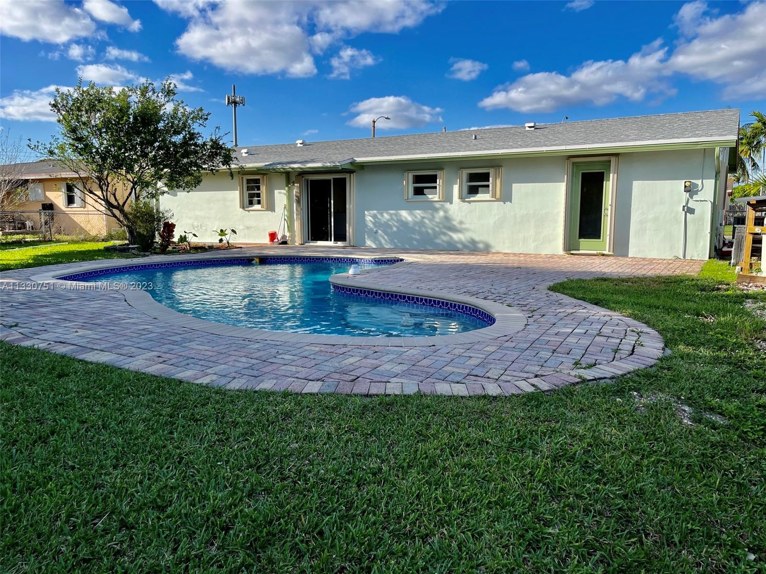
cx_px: 383
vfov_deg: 53.1
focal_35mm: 26
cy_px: 287
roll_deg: +0.0
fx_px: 575
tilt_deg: -8.2
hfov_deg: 67.3
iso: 50
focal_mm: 5.1
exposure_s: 1/2688
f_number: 1.6
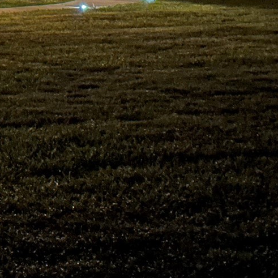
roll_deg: +1.2
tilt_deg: +1.6
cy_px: -90
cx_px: -179
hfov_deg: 9.5
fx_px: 1608
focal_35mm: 177
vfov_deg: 9.7
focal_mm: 6.86
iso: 1600
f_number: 1.78
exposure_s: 1/2
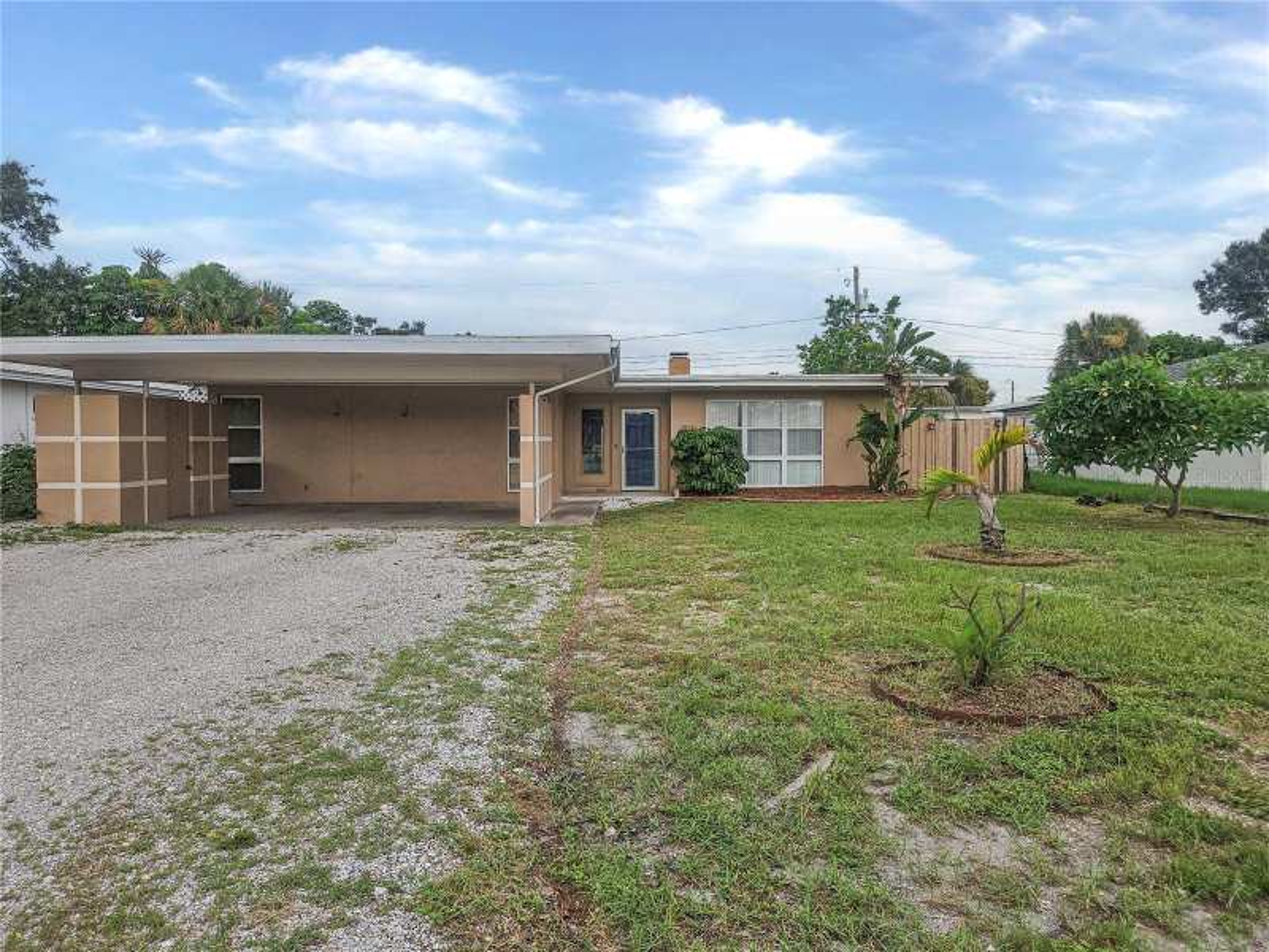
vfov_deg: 58.9
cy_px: 476
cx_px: 634
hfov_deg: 73.9
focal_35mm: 23
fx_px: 843
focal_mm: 5.4
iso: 25
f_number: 1.8
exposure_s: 1/539
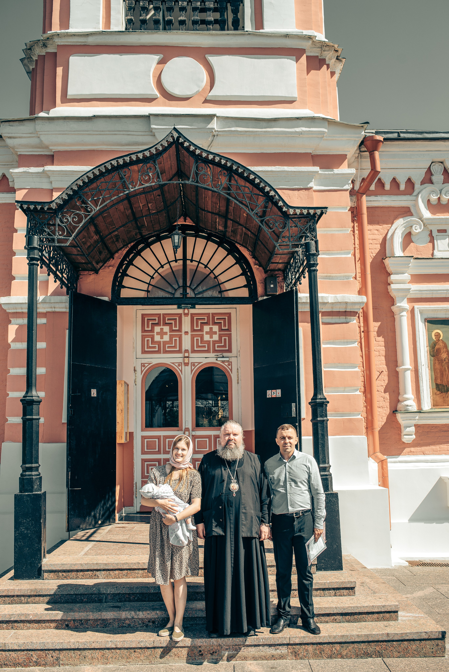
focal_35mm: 35
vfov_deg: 54.4
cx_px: 224
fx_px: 654
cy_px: 336
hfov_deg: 37.9
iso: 100
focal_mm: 35
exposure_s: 1/500
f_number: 4.5
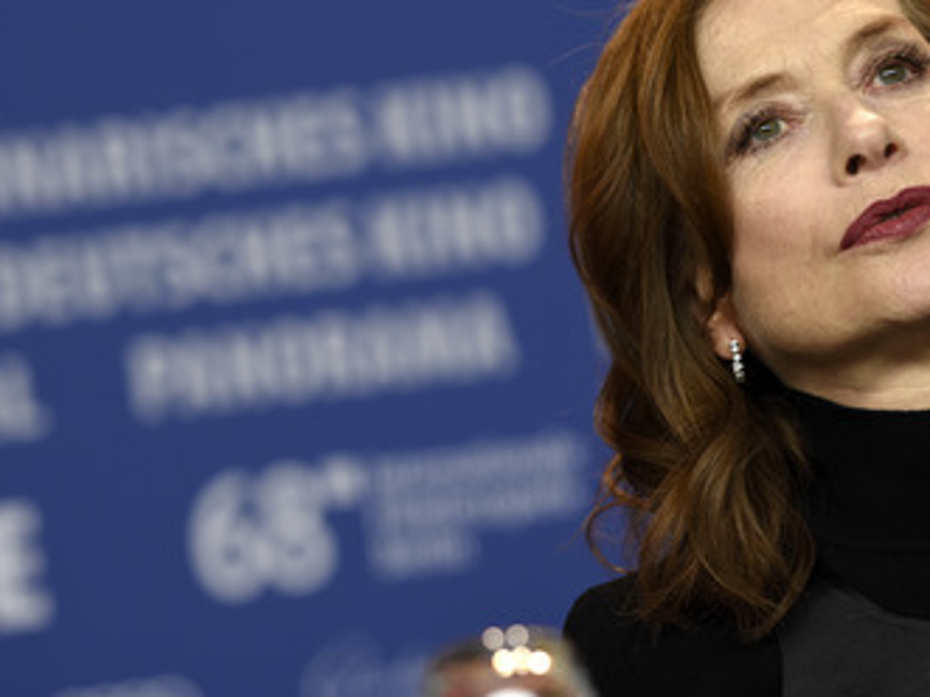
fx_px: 8433
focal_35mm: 314
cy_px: 287
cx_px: 549
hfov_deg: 6.3
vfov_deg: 4.7
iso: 640
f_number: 2.8
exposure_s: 1/500
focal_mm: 160
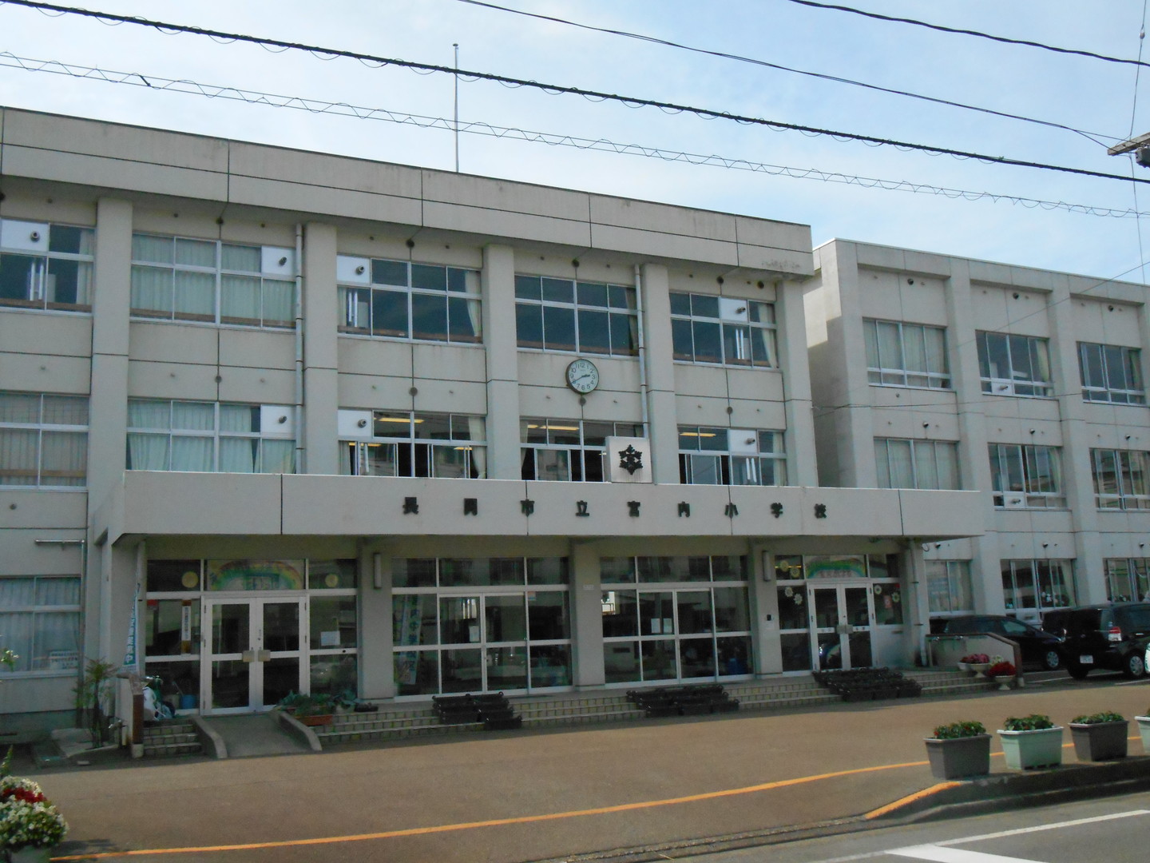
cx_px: 575
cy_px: 432
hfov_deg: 52.6
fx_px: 1163
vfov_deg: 40.7
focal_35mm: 35
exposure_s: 1/640
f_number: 11.8
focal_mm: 6.3
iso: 720
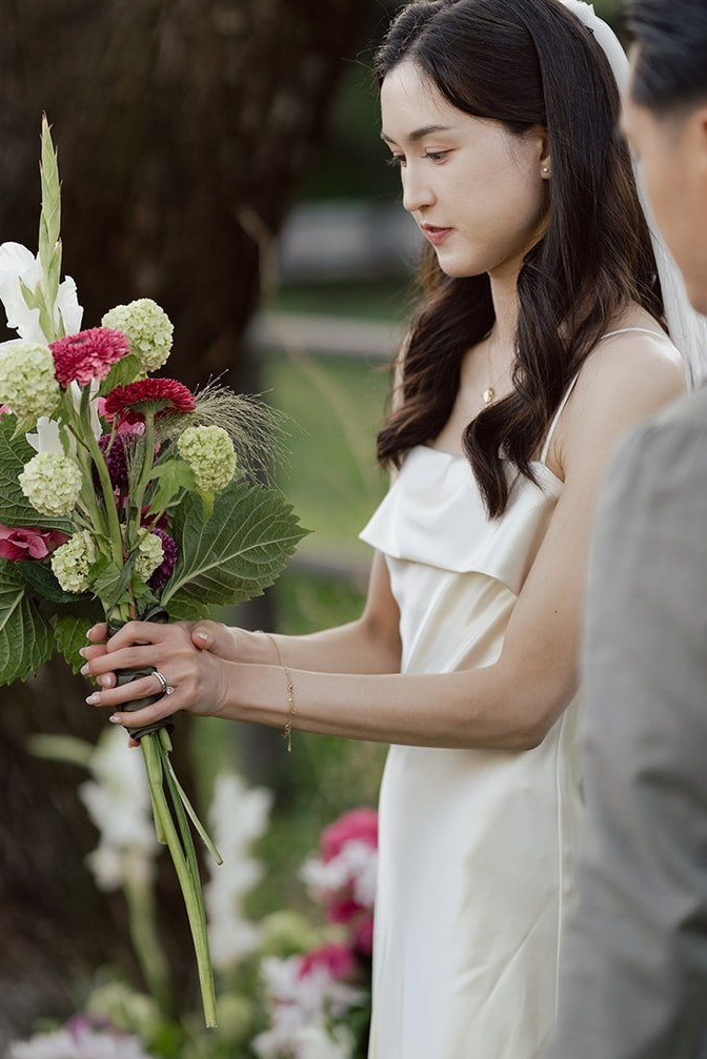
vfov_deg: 15.2
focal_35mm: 135
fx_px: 3974
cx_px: 256
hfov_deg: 10.2
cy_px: 407
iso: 160
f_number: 1.6
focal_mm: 85
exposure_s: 1/1600
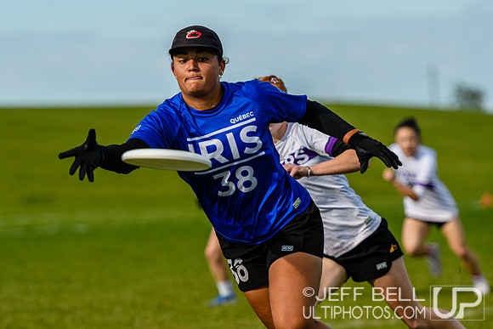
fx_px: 3185
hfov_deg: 8.9
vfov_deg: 5.9
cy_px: 164
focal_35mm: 232
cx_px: 246
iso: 100
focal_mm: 155
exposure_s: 1/2000
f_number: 3.2
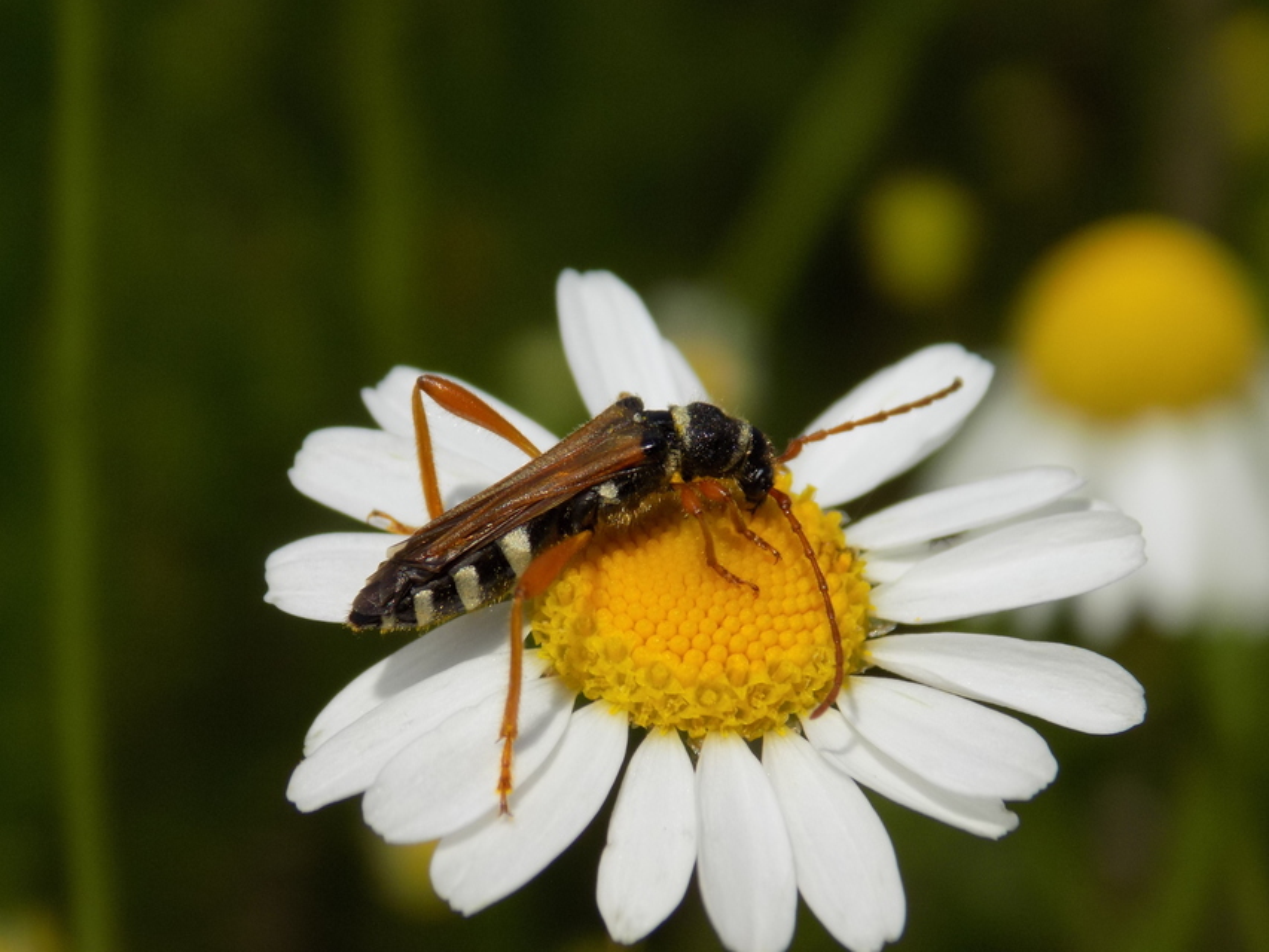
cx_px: 634
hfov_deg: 16.7
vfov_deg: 12.6
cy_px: 476
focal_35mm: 118
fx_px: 4326
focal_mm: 20.9
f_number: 4.8
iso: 80
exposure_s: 1/1250
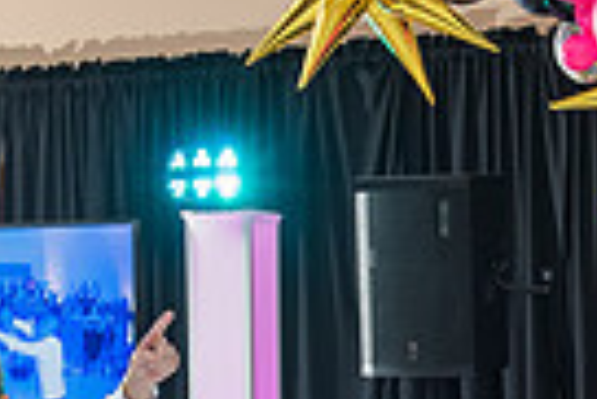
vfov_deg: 8.6
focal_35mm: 153
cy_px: 756
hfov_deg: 13.3
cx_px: 496
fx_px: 2540
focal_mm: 36
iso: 1000
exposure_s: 1/100
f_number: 4.5
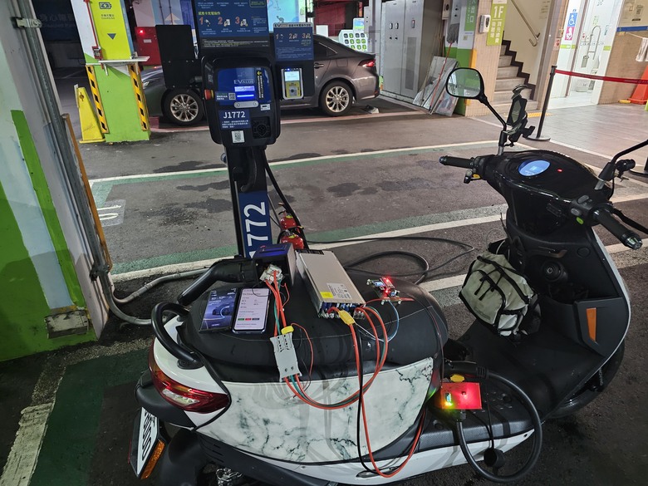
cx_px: 324
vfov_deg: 58.9
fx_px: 431
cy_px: 243
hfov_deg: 73.9
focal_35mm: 23
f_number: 1.7
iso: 1250
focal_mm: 6.3
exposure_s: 1/24
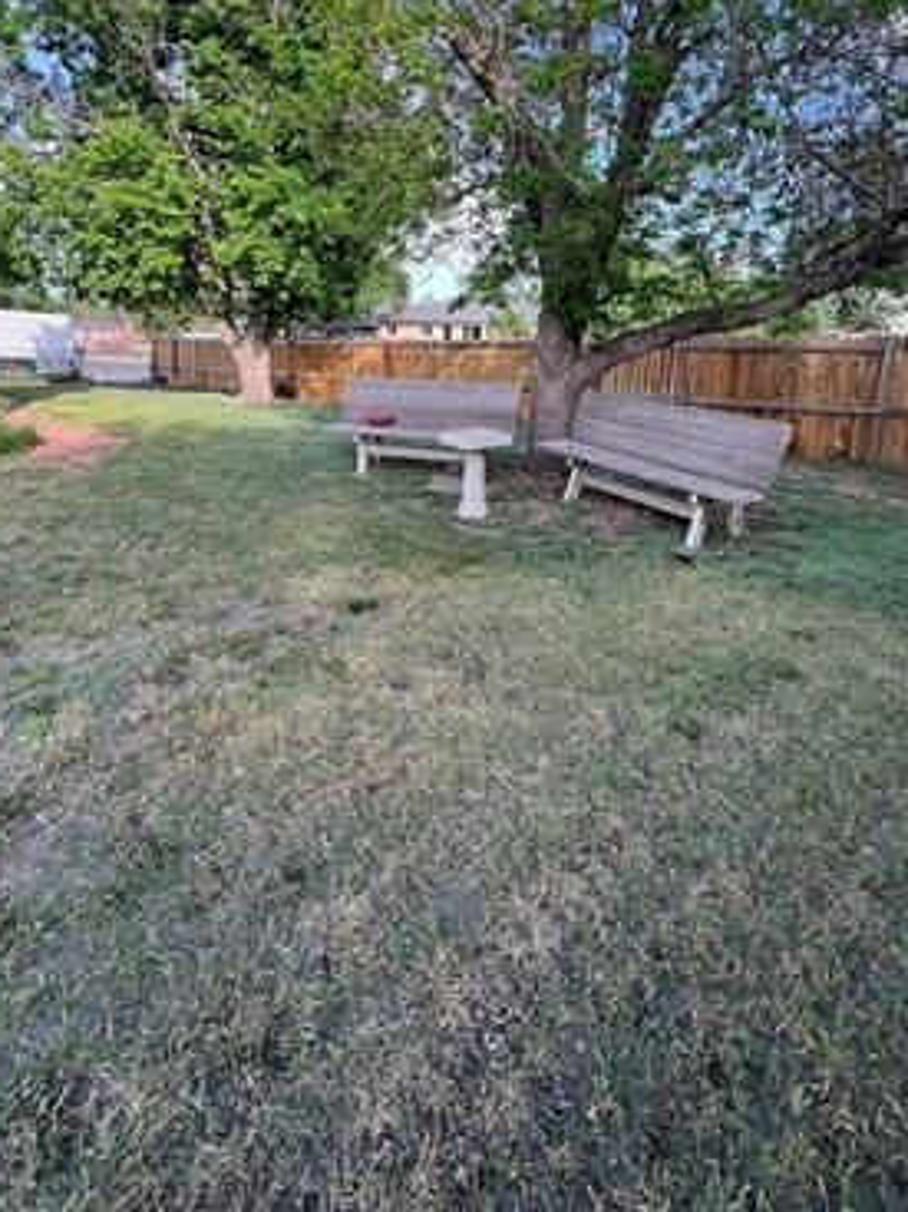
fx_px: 595
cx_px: 444
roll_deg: -1.5
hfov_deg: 74.7
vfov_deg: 90.1
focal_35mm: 17
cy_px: 499
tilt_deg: -14.9
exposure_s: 1/165
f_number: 1.8
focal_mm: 1.57
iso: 32
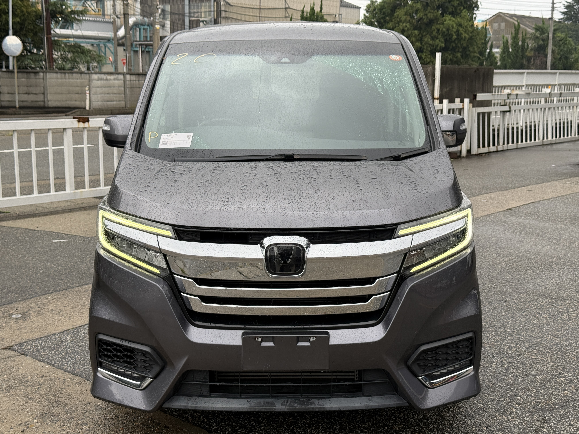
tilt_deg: -9.7
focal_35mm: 48
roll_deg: -0.8
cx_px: 290
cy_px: 217
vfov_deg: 30.3
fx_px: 803
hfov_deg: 39.7
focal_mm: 6.76
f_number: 1.78
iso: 64
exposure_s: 1/425
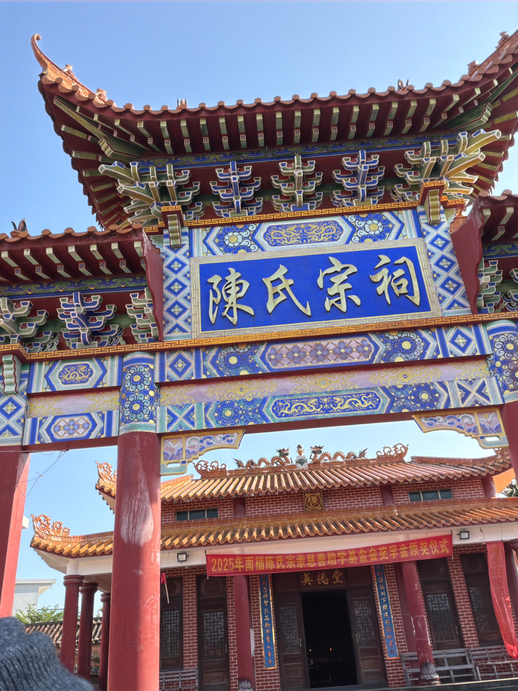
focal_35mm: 30
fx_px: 599
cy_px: 346
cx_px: 259
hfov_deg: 46.8
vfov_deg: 60.0
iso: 40
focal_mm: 2.71
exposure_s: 1/624
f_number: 1.9
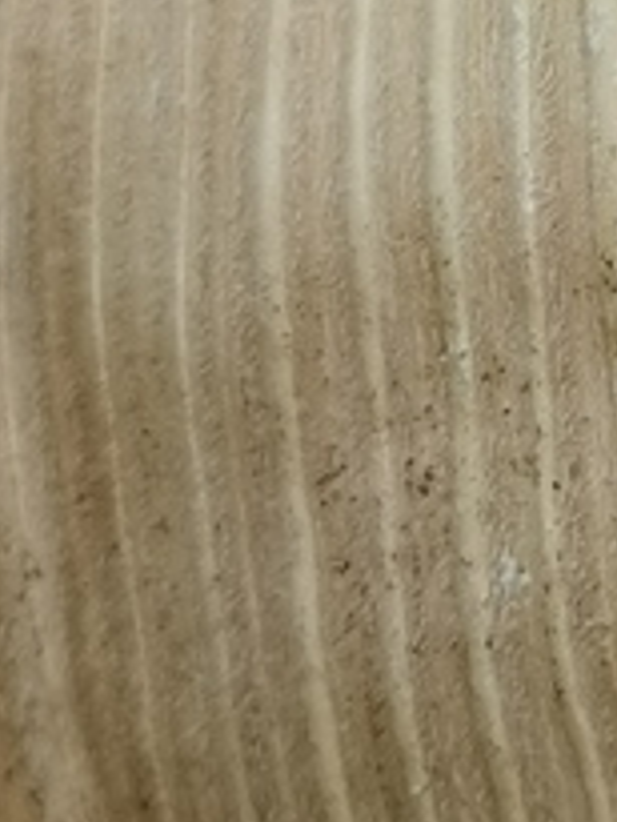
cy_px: -156
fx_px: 5270
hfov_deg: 6.6
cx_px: 905
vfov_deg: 8.8
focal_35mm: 222
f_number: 1.8
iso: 50
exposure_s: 1/303
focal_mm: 4.75
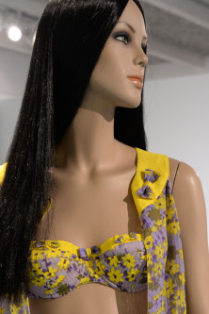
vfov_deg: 27.0
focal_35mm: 72
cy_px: 290
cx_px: 153
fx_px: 627
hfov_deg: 18.8
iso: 450
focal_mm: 35
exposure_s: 1/40
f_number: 4.5
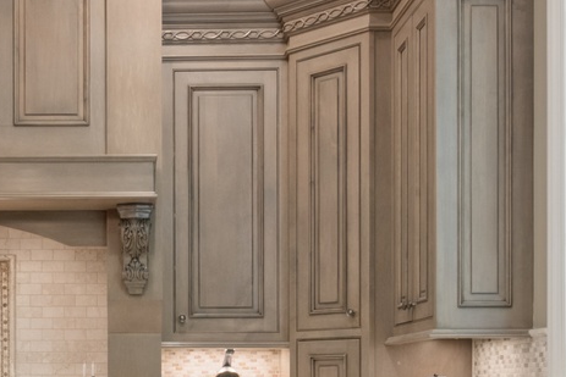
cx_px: 132
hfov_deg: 31.2
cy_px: 404
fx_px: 991
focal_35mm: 63
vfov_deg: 20.7
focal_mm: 12
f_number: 8
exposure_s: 1/6
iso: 200
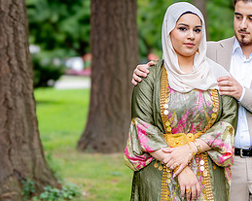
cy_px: 126
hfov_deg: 22.2
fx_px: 626
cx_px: 228
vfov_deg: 18.2
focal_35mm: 84
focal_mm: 35
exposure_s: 1/800
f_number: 2
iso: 200
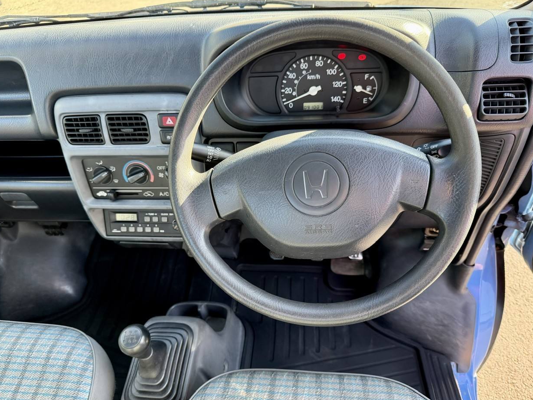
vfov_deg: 54.9
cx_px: 260
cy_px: 203
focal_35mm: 25
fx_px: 385
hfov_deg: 69.4
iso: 200
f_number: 1.78
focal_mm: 6.76
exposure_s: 1/190
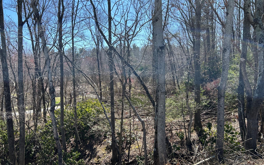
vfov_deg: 44.4
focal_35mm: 28
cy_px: 94
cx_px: 133
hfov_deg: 66.5
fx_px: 201
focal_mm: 5.7
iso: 50
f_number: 1.5
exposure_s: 1/1344
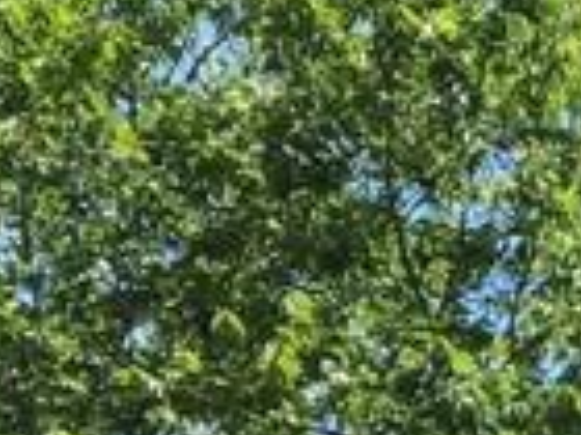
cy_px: 1297
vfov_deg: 6.6
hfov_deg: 8.2
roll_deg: -0.3
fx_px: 3441
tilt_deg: +4.4
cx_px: 1743
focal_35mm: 205
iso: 20
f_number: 1.8
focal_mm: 4
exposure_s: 1/684
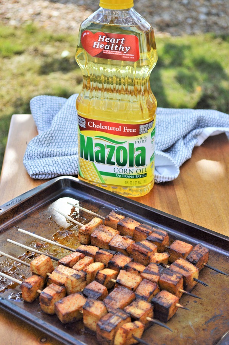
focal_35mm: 72
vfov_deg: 28.1
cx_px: 114
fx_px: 688
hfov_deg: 18.9
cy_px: 172
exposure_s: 1/1250
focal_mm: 48
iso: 400
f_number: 5.3
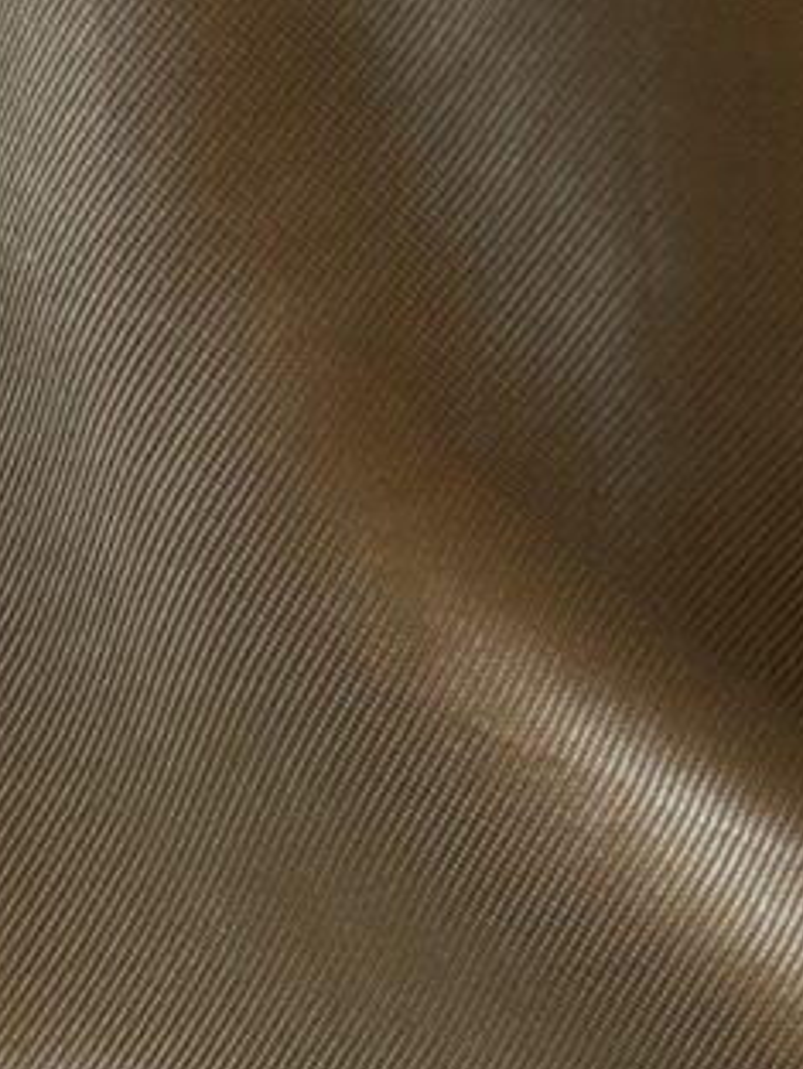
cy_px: 1745
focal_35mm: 157
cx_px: -376
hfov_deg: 9.2
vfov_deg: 11.9
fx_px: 4853
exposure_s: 1/121
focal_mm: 6.76
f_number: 1.78
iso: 50
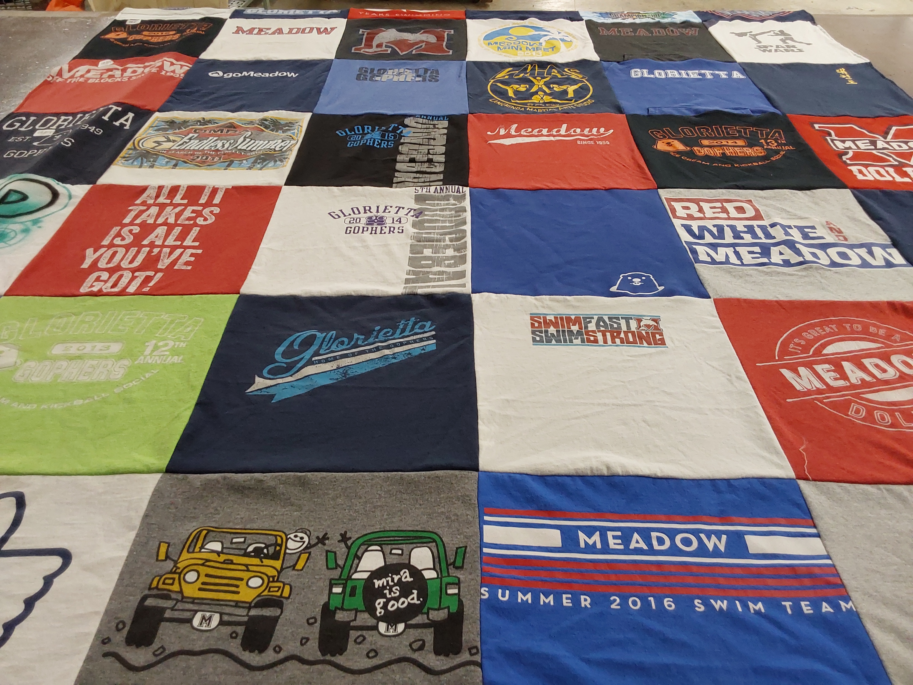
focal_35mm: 28
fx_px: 739
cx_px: 456
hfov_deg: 63.4
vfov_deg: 49.7
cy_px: 342
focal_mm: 2.91
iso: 100
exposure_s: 1/60
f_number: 1.9
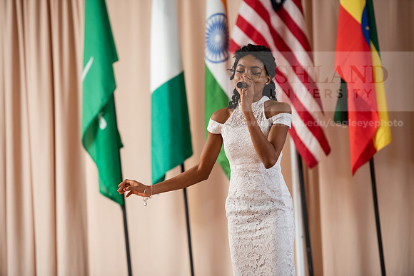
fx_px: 1955
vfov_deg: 8.1
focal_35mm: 170
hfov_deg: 12.1
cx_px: 207
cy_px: 138
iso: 2000
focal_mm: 170
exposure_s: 1/200
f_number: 2.8
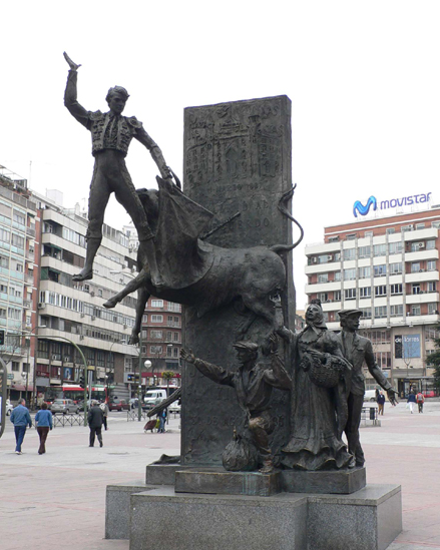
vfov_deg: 38.8
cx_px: 224
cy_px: 292
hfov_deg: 31.4
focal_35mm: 48
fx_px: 782
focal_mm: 6
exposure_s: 1/200
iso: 100
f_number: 4
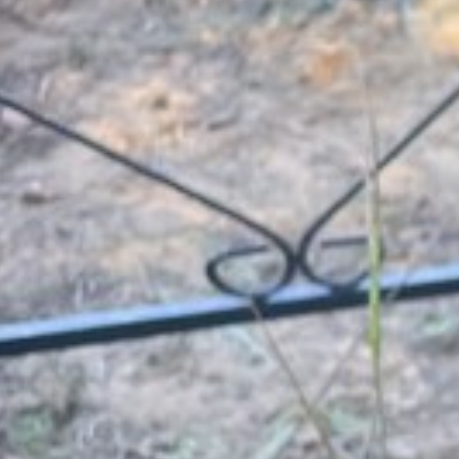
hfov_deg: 9.9
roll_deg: -2.8
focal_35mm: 138
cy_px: 152
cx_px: 1325
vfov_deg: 12.6
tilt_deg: -16.7
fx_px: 2070
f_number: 1.6
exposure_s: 1/121
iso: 80
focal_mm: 4.2
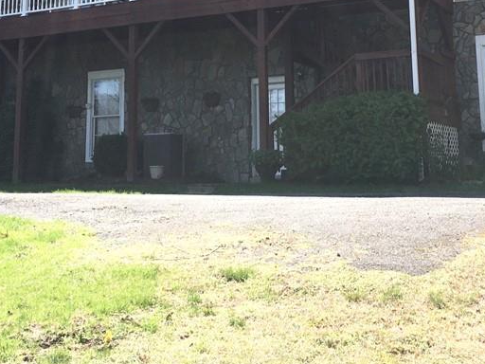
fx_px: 813
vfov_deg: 24.3
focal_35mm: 58
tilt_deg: +12.1
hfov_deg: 33.2
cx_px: 233
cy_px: 21
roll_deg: -0.1
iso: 25
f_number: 2.2
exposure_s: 1/663
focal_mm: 4.15
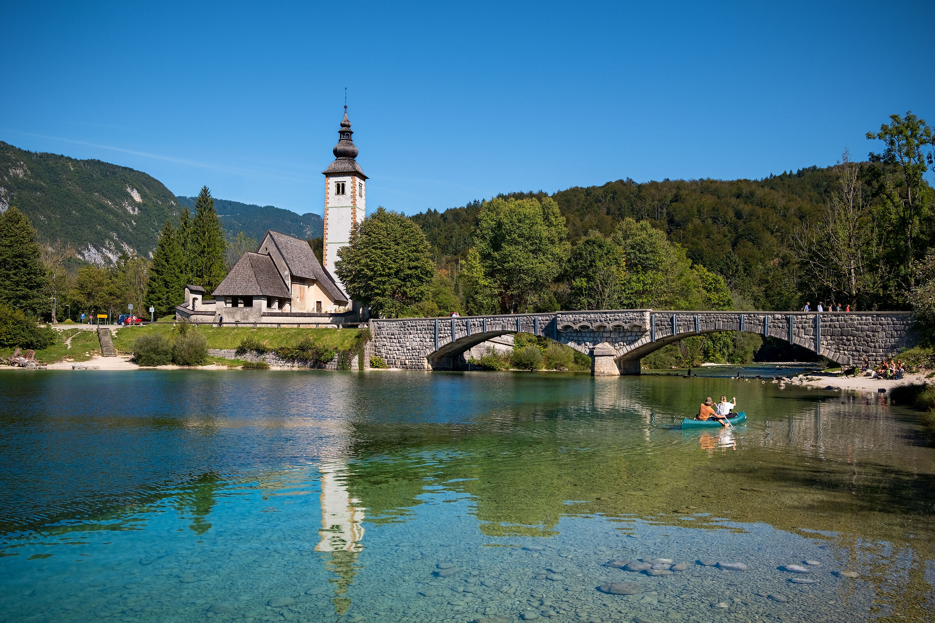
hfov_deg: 55.8
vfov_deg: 38.9
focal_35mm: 34
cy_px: 312
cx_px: 468
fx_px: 883
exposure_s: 1/500
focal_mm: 22.9
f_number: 7.1
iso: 200
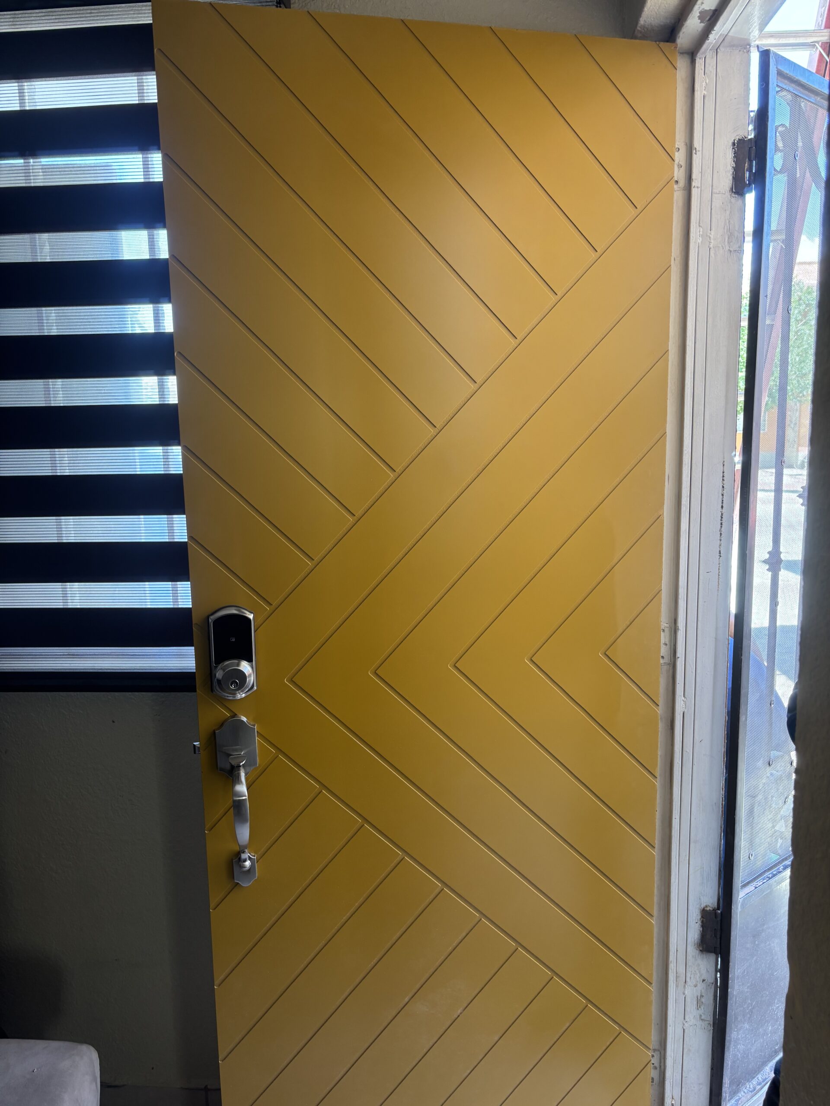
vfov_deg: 67.3
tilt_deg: -7.7
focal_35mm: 26
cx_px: 415
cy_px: 553
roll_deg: +1.5
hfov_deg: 53.1
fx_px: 831
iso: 80
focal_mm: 5.96
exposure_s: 1/60
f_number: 1.6
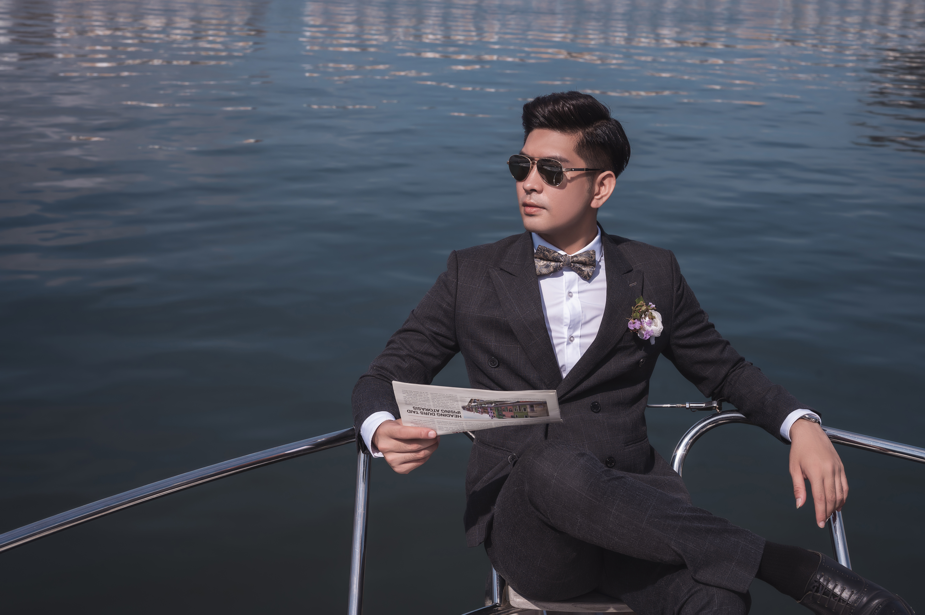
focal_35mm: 50
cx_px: 462
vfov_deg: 27.0
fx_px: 1284
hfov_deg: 39.6
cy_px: 308
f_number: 8
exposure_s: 1/400
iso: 100
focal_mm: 50
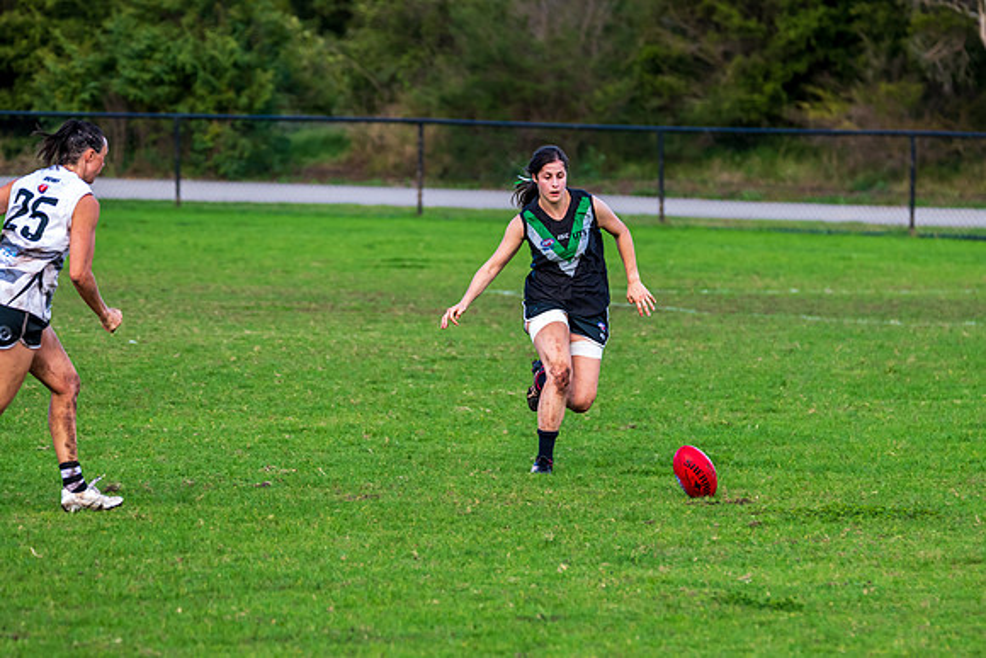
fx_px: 9673
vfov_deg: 3.9
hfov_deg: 5.8
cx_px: 578
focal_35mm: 353
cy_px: 382
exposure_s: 1/400
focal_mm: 300
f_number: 8
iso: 800
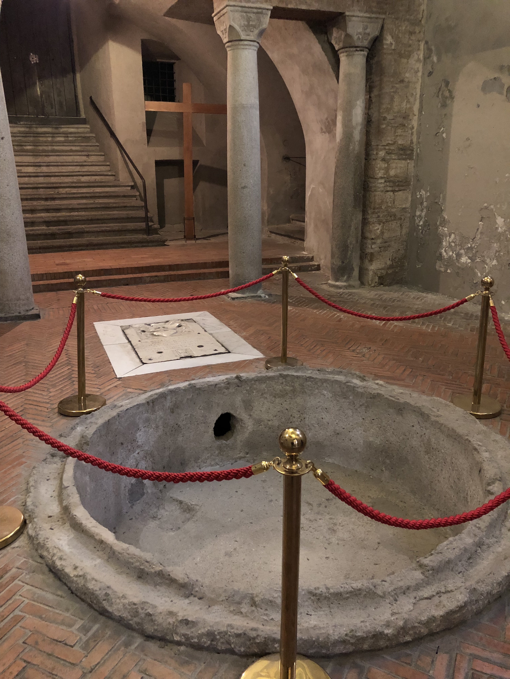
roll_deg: +0.9
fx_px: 550
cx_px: 255
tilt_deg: -17.3
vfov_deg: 63.4
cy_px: 340
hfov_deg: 49.7
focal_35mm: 28
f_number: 1.8
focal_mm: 3.99
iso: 125
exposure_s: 1/4
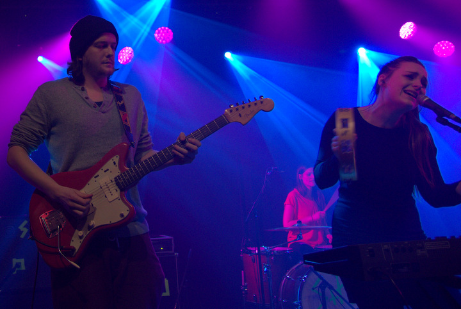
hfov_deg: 70.4
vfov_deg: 50.5
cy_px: 154
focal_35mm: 26
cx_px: 230
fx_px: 327
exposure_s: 1/60
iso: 400
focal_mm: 17
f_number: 2.8
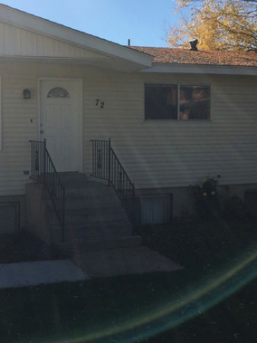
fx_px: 485
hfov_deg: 29.5
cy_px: 141
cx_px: 91
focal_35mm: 49
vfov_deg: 38.8
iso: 32
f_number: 2.2
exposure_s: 1/2326
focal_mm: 4.15
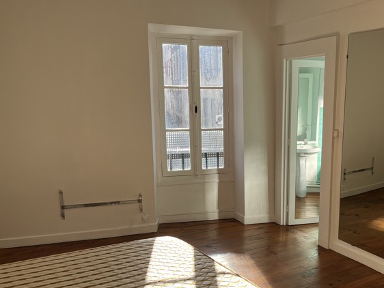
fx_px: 411
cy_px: 172
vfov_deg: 38.5
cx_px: 261
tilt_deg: -10.3
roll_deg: +0.1
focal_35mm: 37
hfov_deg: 49.1
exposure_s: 1/445
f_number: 1.6
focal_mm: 5.1
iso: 50
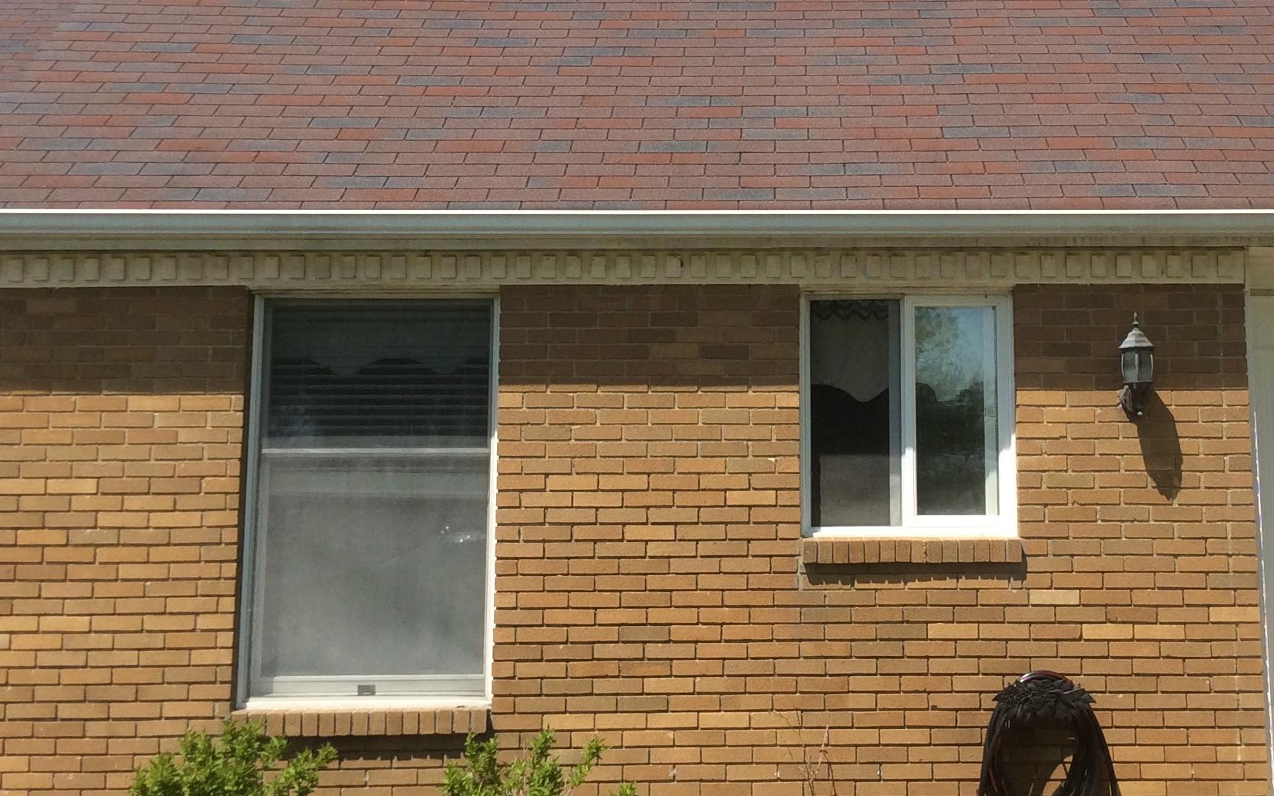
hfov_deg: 38.0
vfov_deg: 24.3
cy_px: 271
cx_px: 774
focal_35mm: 53
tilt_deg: +7.5
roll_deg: +0.1
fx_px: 1840
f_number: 2.4
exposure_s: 1/1330
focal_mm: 3.3
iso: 32
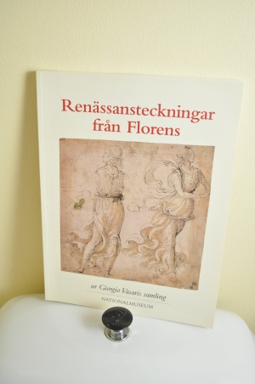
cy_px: 192
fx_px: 416
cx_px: 128
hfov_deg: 34.1
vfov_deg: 49.6
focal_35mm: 39
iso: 800
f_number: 4.2
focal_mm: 26
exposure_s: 1/60
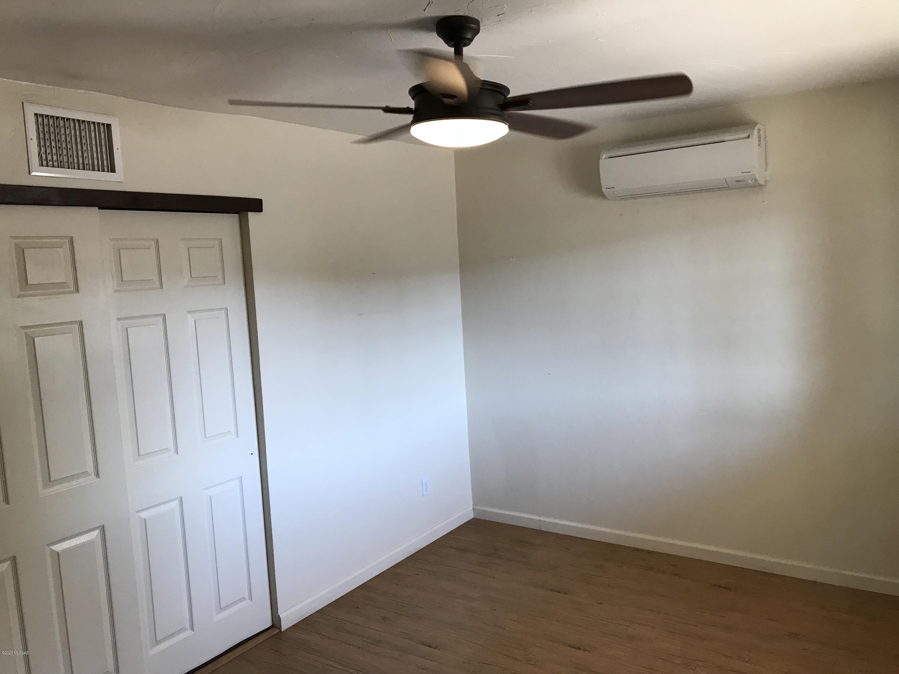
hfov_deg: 63.4
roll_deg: +3.5
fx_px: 727
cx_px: 450
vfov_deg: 49.7
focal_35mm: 28
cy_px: 337
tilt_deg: -4.8
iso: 25
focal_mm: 3.99
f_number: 1.8
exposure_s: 1/30
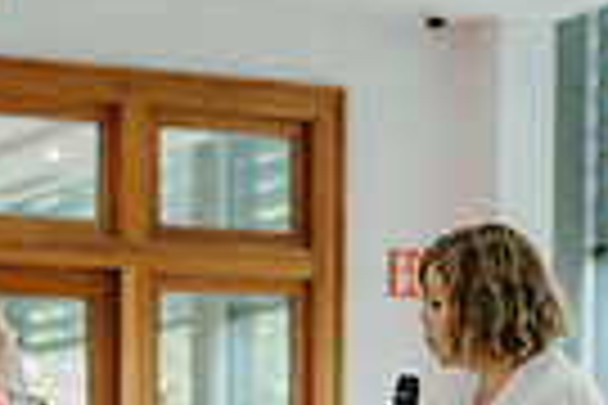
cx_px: 248
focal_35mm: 150
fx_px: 2533
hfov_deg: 13.7
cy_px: 740
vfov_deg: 8.8
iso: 1000
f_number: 2.2
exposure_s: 1/160
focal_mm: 35
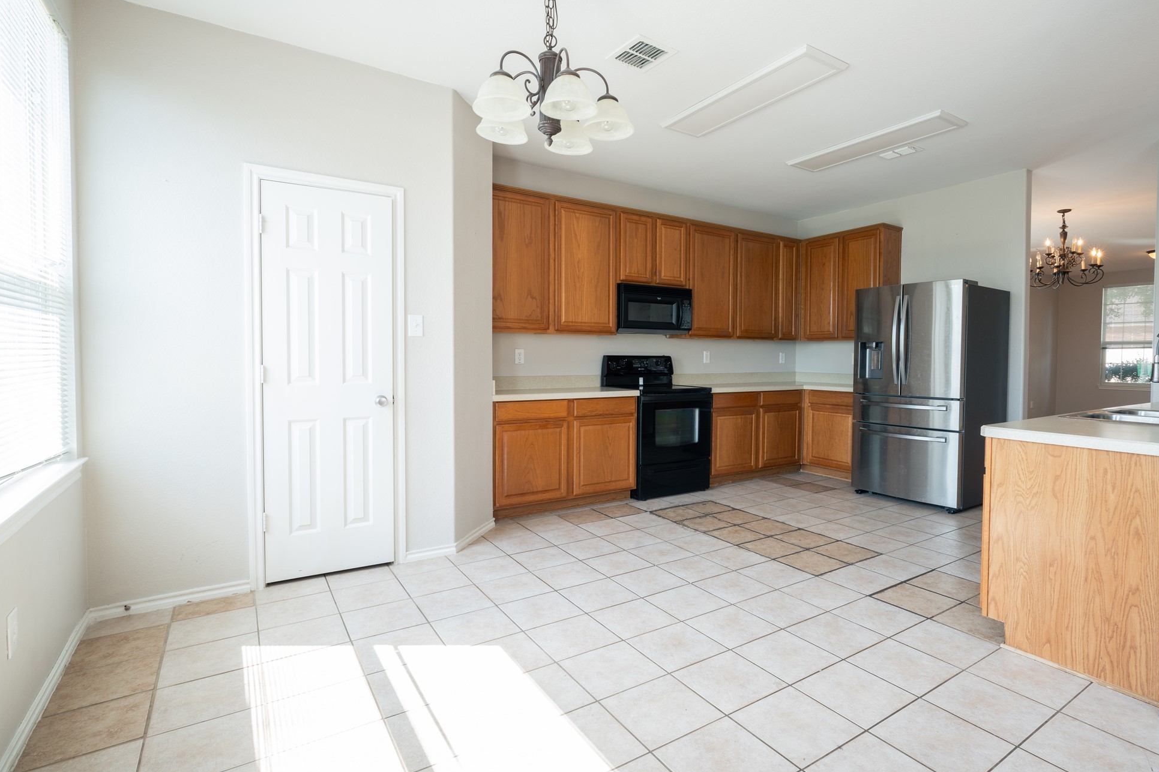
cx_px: 646
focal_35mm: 18
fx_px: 579
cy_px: 376
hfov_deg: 89.6
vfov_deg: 67.4
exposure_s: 1/5
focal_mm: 16
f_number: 10
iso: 200
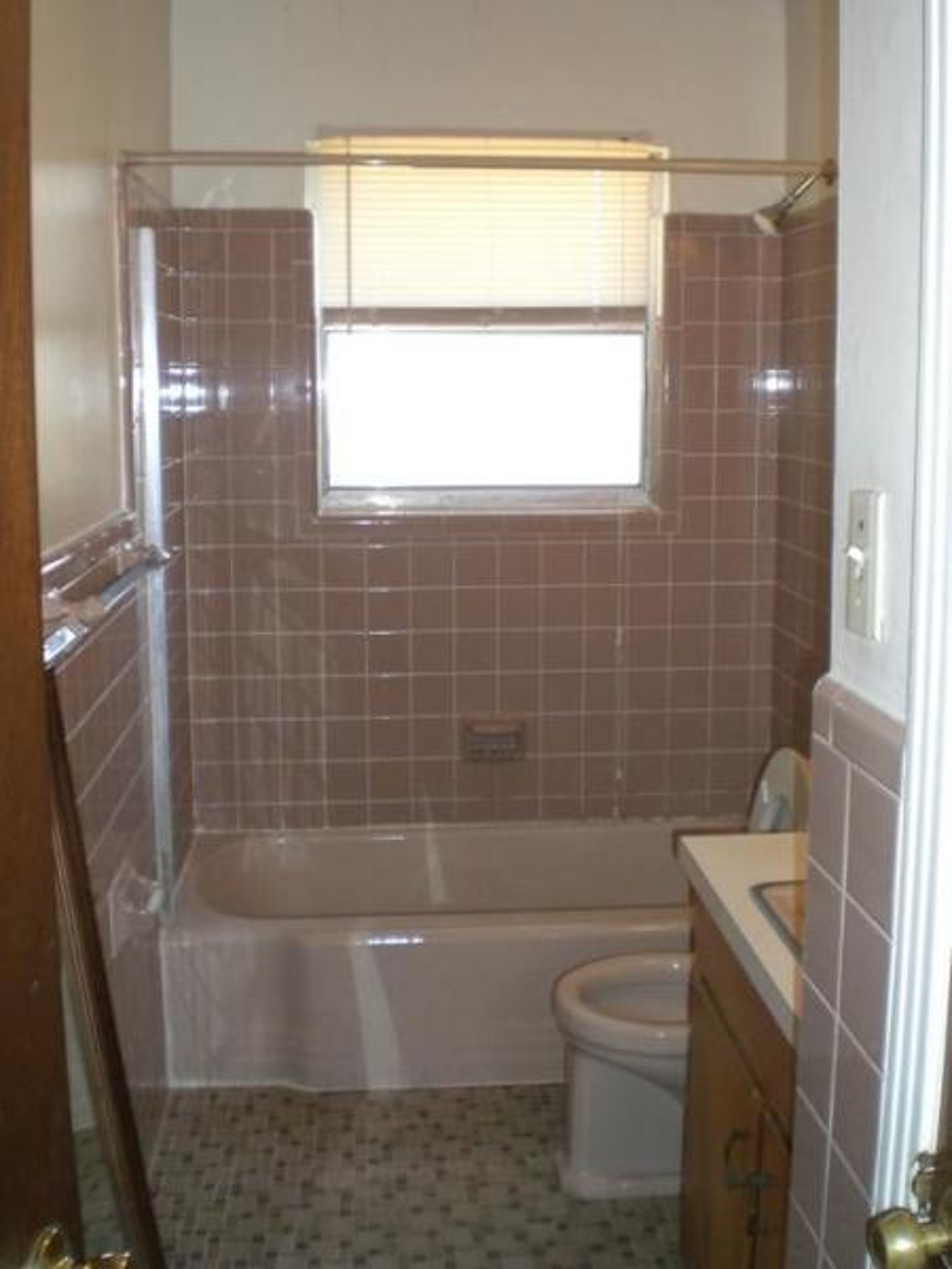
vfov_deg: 49.0
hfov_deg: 37.7
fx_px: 1393
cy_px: 634
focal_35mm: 38
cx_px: 476
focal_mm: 6.3
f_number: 3.1
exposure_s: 1/60
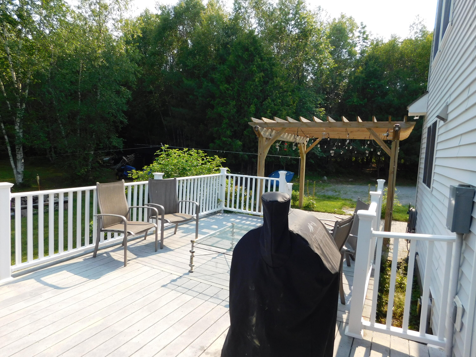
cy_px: 178
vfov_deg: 58.9
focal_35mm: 23
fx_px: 316
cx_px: 238
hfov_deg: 73.9
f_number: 3
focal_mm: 4
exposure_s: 1/800
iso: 125
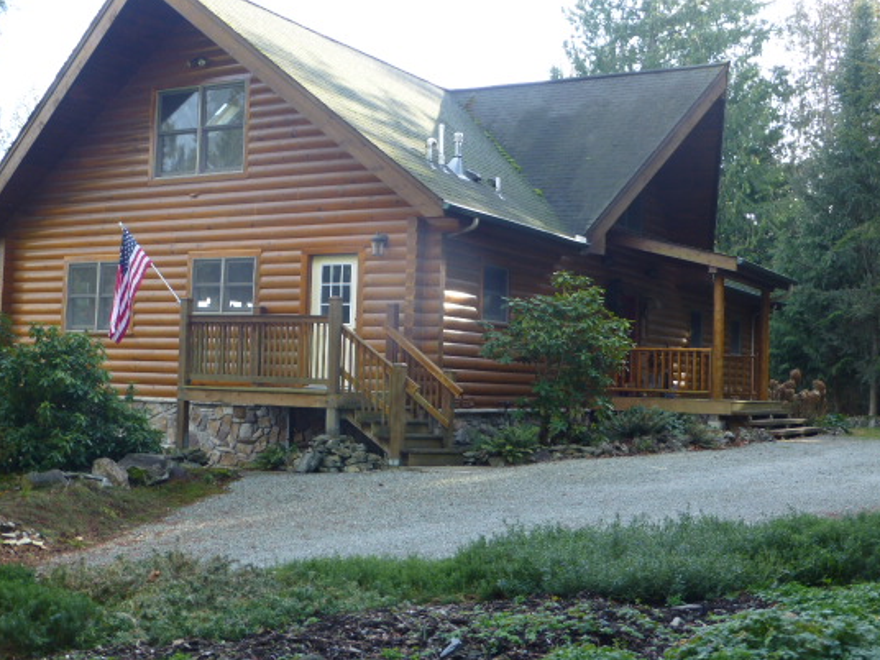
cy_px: 269
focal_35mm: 49
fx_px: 1246
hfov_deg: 38.9
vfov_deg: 29.6
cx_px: 402
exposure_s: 1/60
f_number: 3.9
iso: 100
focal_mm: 7.4
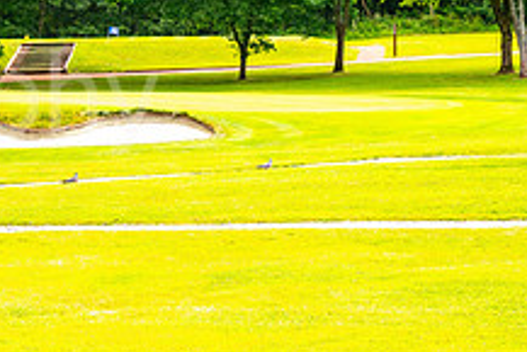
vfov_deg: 9.8
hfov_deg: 14.2
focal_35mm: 139
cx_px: -151
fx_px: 2036
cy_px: -21
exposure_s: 1/640
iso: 400
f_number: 6.3
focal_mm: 52
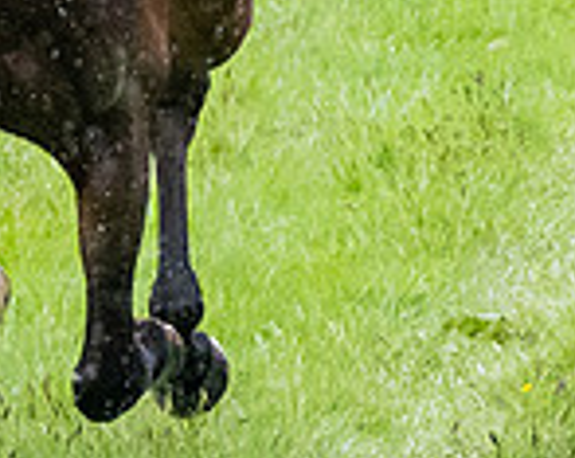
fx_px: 15761
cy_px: -192
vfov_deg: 1.7
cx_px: -82
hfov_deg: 2.1
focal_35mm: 928
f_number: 4
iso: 2000
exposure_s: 1/1000
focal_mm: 98
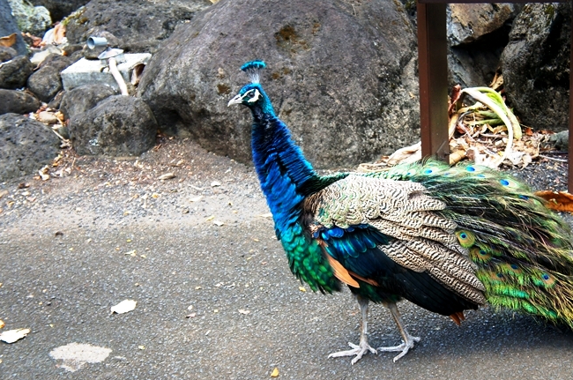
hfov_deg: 31.1
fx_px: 1027
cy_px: 218
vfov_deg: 21.0
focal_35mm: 65
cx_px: 347
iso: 640
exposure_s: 1/160
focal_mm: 35
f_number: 4.5
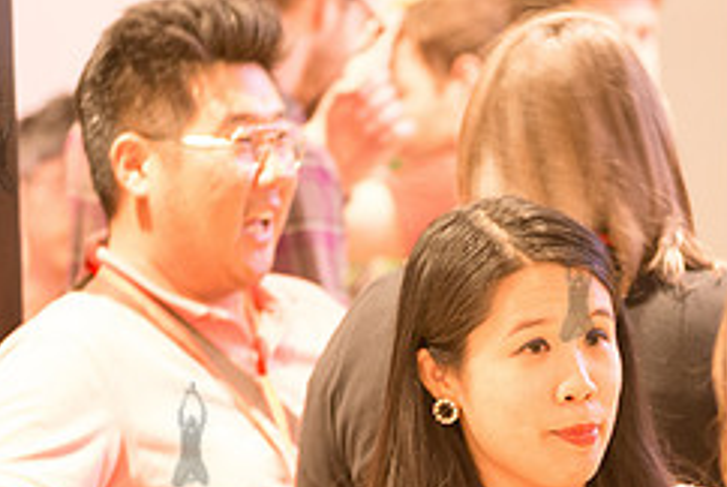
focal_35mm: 323
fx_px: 6531
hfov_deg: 6.4
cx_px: 577
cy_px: 579
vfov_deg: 4.3
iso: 2500
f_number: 4
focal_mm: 135
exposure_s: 1/30
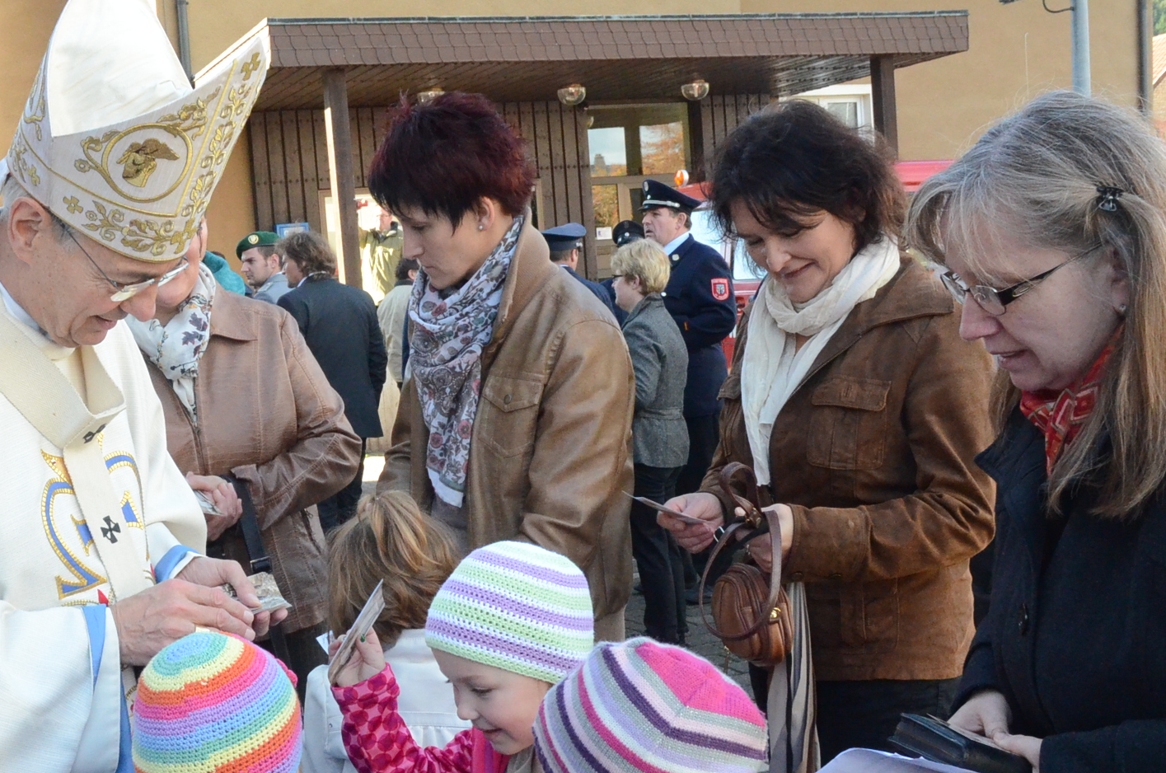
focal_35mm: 47
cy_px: 549
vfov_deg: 28.2
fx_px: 1520
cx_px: 346
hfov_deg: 41.2
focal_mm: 18
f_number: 10
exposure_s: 1/400
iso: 3200
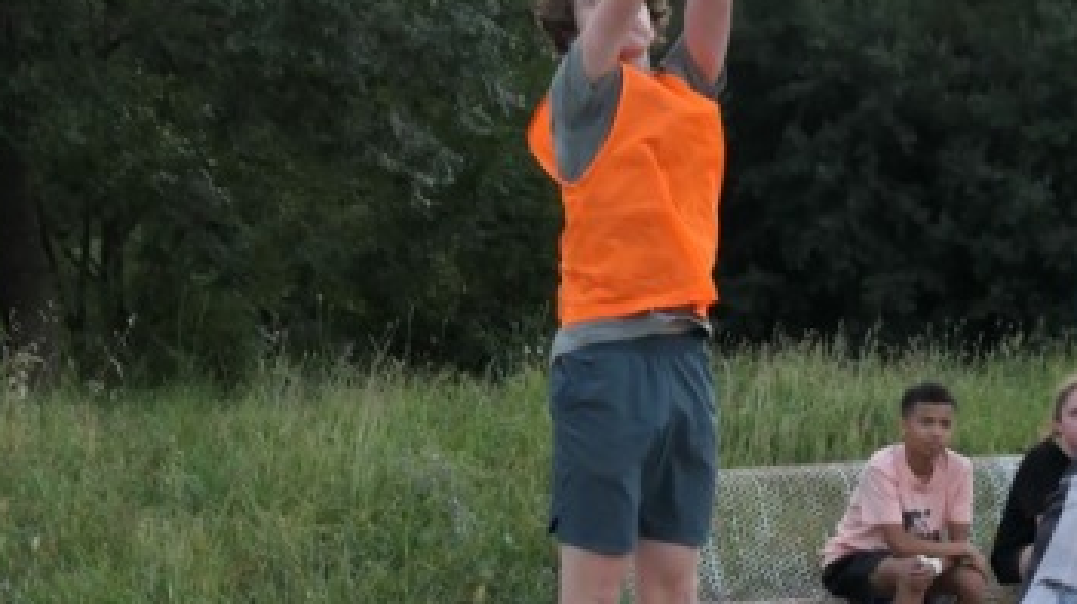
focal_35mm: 144
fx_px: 4110
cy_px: 371
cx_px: 684
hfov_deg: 14.9
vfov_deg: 8.4
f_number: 2.8
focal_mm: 19.5
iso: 800
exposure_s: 1/250
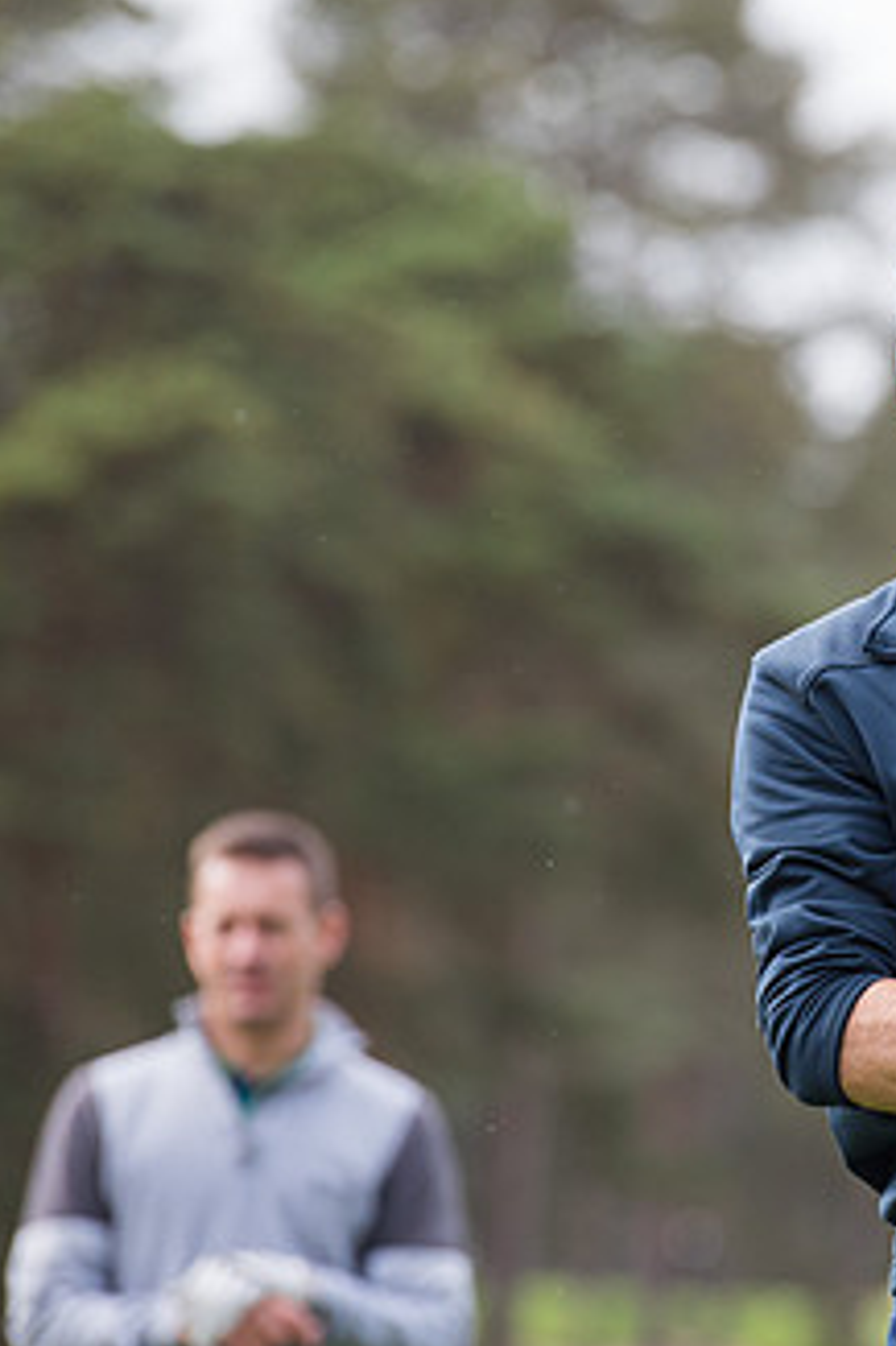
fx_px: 13304
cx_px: 896
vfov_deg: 5.8
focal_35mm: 356
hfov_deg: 3.9
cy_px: 712
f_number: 4
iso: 1000
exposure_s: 1/1250
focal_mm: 200
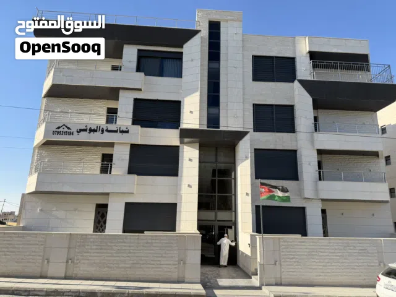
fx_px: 275
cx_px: 198
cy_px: 148
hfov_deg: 71.6
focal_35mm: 24
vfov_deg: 56.8
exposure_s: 1/3021
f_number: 1.78
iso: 80
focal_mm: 6.76
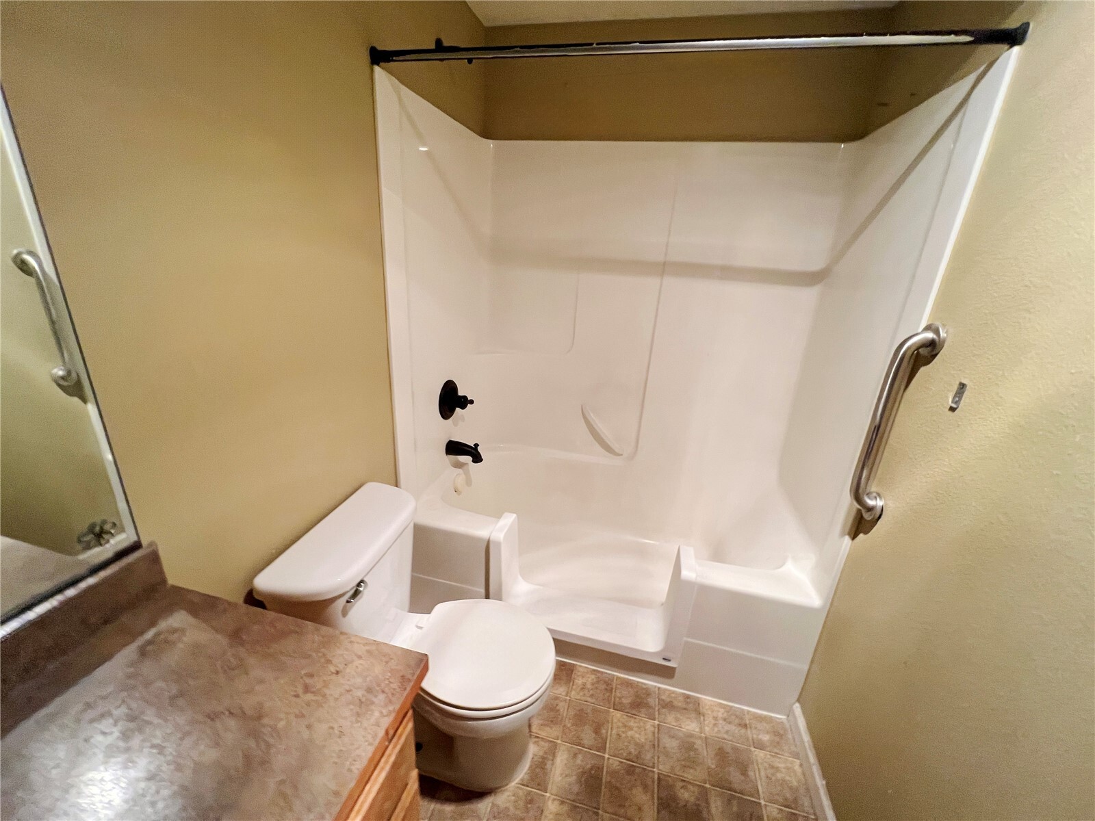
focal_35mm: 13
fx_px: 411
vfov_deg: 89.9
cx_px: 548
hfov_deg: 106.2
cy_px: 410
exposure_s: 1/120
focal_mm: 1.57
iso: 160
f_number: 1.8
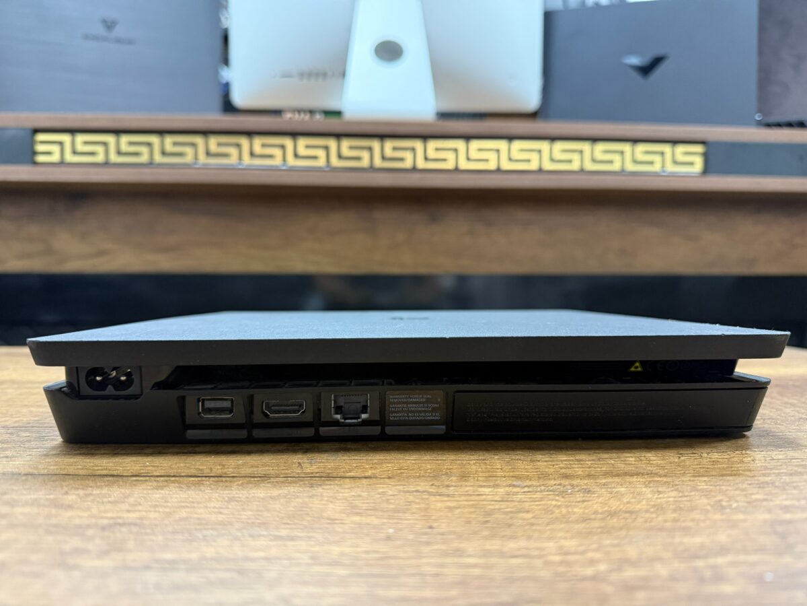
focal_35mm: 24
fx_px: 560
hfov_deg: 71.6
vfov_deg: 56.8
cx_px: 404
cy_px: 303
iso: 500
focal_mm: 6.76
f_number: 1.78
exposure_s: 1/50
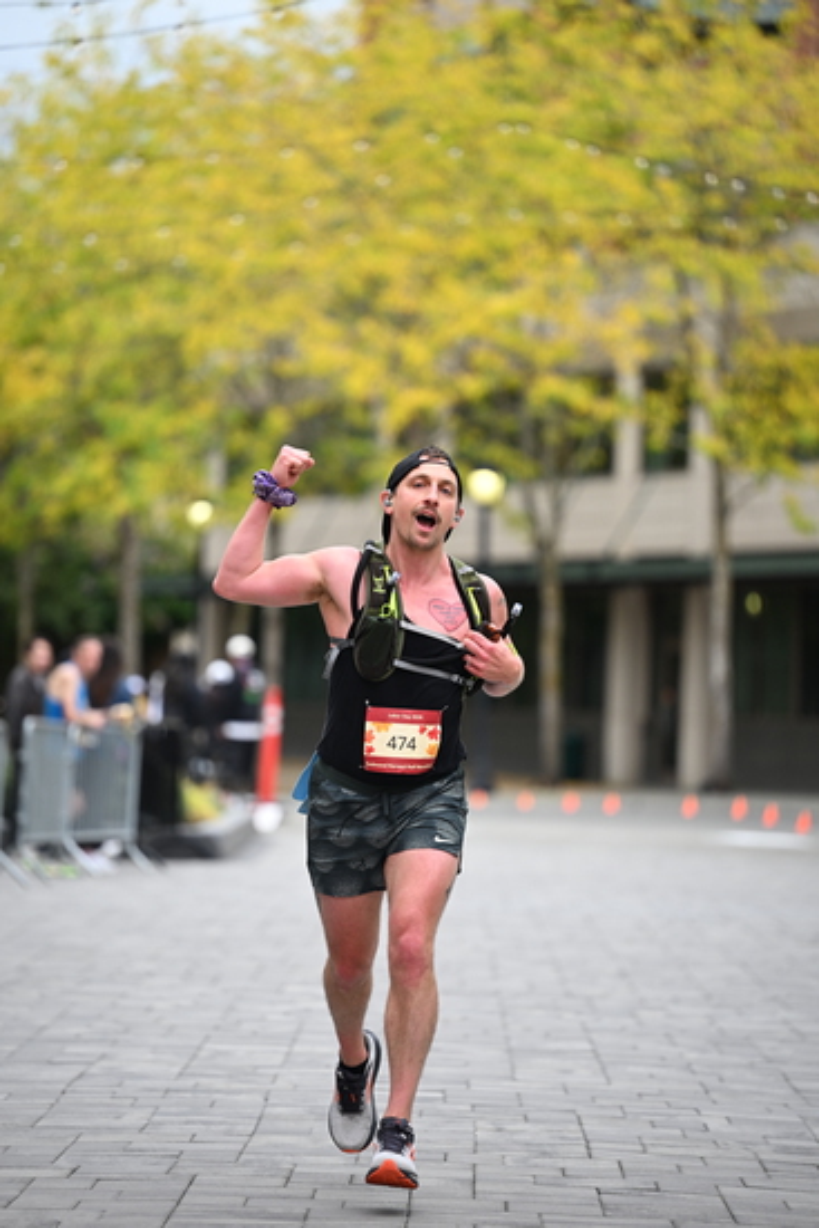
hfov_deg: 8.3
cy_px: 614
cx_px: 410
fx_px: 5627
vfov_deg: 12.4
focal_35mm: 165
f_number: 2.8
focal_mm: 165
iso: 640
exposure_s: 1/2000
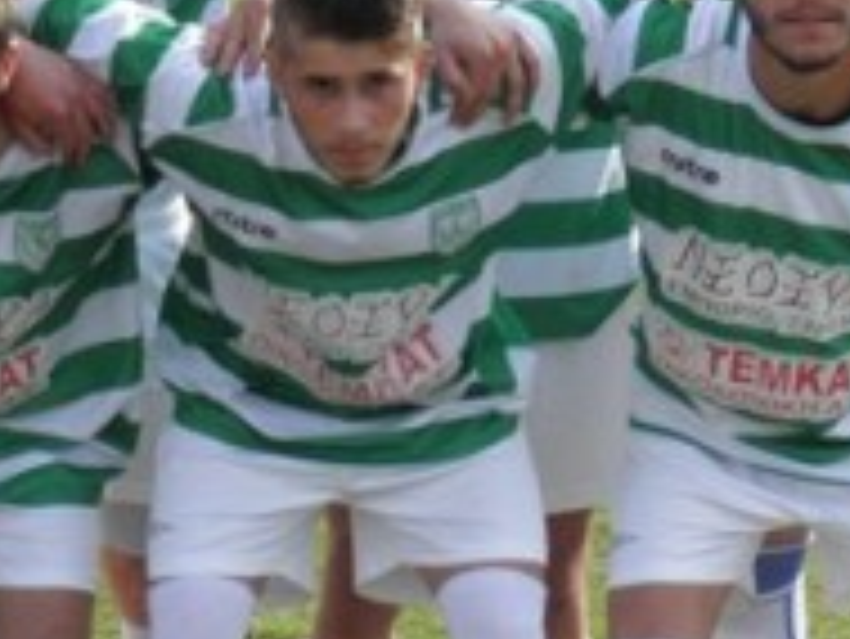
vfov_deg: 6.9
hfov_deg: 9.1
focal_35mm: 216
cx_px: -117
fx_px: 5307
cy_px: 74
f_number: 6
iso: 50
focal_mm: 11.2
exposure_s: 1/160
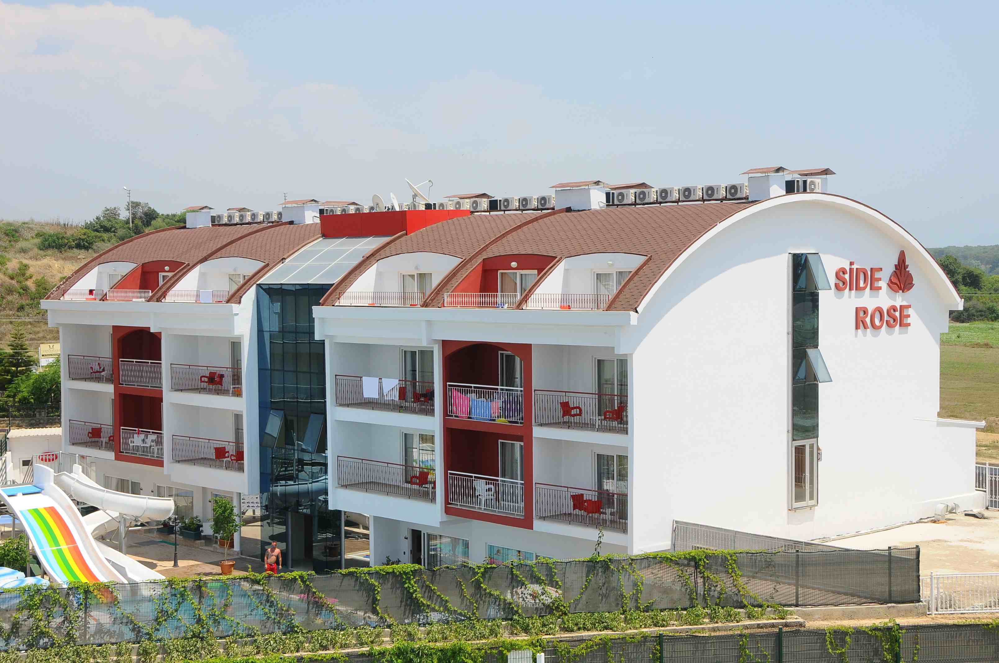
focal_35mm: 54
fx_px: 1497
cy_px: 332
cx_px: 500
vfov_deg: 25.0
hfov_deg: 36.9
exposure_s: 1/320
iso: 200
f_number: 10
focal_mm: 36
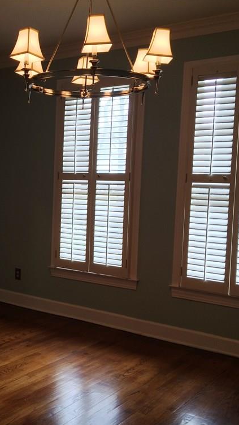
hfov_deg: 26.8
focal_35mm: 43
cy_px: 215
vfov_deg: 47.4
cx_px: 23
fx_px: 484
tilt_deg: -3.9
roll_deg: -1.6
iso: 40
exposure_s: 1/40
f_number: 2.2
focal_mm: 4.15
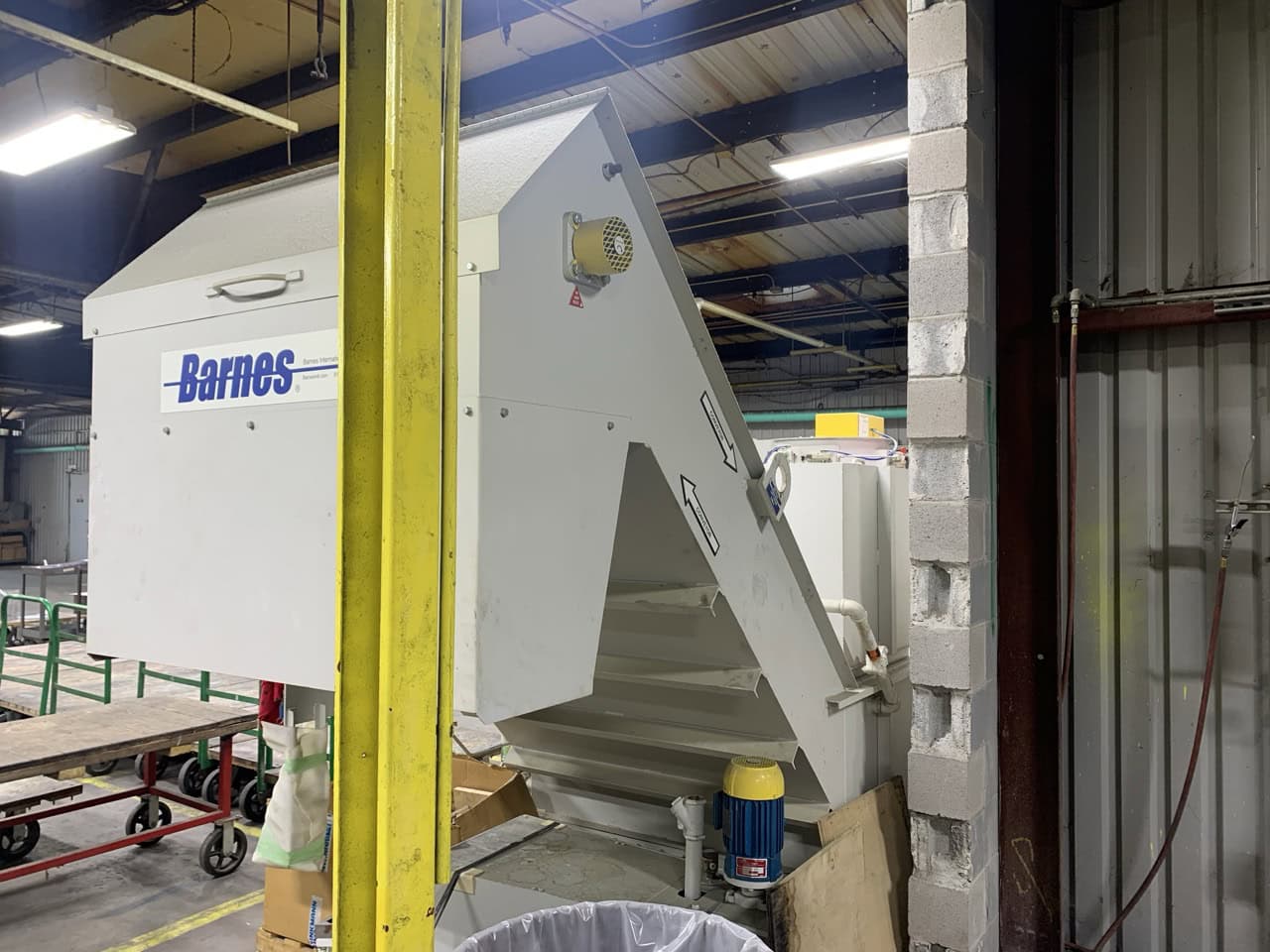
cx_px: 635
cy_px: 476
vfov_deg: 53.1
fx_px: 954
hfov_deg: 67.3
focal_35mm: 26
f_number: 1.8
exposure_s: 1/120
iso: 80
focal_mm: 4.2
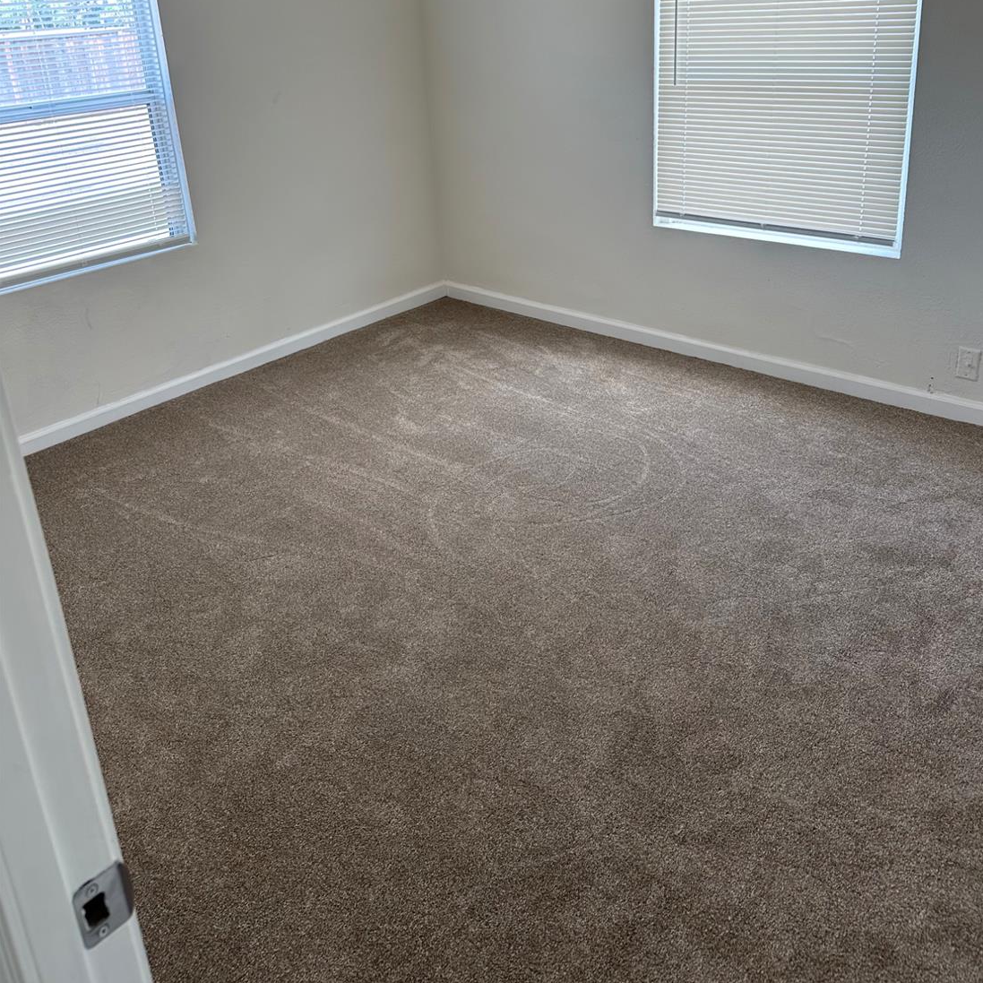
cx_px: 502
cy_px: 323
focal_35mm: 29
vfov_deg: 54.4
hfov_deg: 55.6
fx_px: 932
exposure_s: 1/139
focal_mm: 6.86
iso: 100
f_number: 1.78
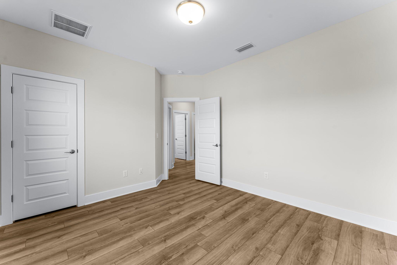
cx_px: 198
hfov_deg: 104.3
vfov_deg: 81.2
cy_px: 132
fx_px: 154
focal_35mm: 14
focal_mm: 14
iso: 400
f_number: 8
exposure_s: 1/15
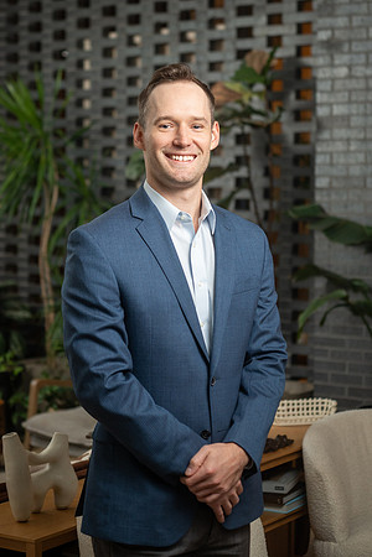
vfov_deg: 26.7
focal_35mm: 76
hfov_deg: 17.9
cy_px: 278
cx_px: 186
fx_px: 1178
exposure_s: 1/200
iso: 800
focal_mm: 76
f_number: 4
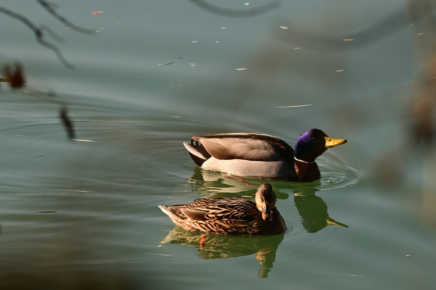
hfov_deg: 5.9
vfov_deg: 3.9
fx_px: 4262
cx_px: 242
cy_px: 144
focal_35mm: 352
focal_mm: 207
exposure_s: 1/250
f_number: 11
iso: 320
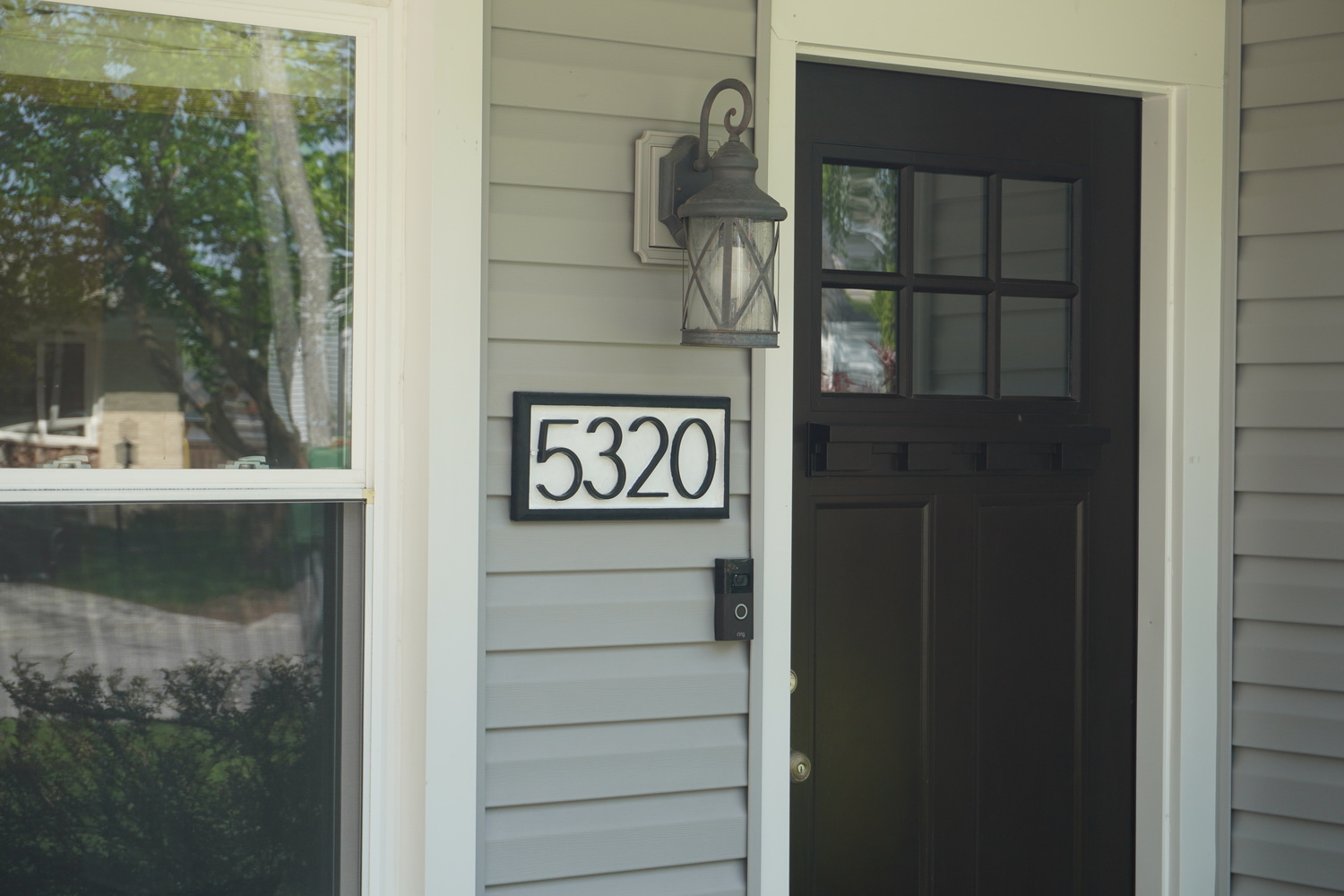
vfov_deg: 18.2
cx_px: 672
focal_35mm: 75
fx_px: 2800
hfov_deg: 27.0
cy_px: 448
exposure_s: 1/160
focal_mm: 50
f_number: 5.6
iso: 160
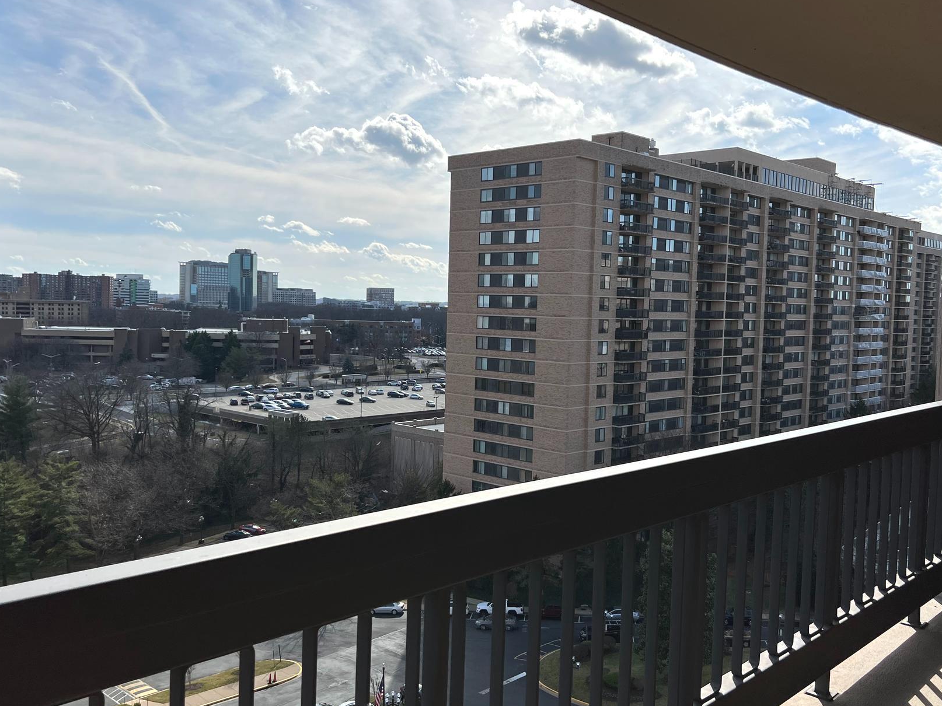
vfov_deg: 42.9
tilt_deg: -3.0
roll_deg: -0.7
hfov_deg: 55.3
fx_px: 898
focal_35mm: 33
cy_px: 357
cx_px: 452
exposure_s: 1/8000
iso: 50
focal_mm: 5.7
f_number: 1.5
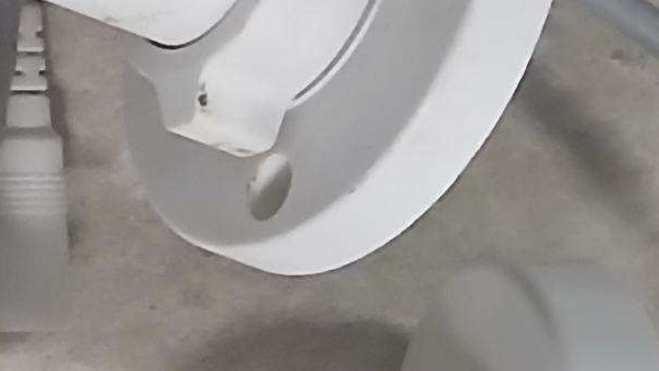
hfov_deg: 8.5
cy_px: -128
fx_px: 3496
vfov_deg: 6.0
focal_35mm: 200
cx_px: -1496
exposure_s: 1/25
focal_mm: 3.98
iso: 320
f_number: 1.8
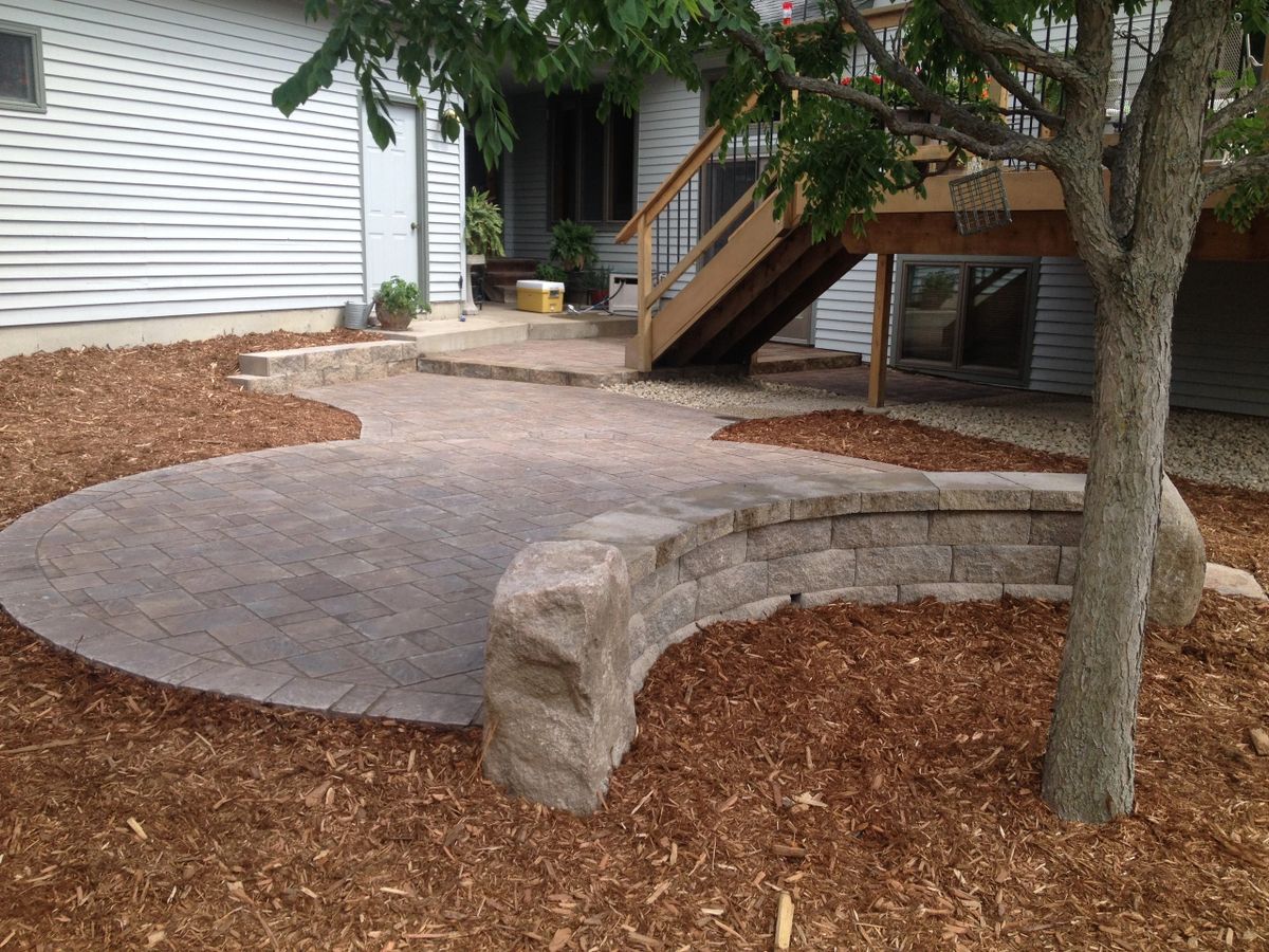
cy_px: 476
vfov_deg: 40.7
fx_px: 1283
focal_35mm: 35
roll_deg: -2.8
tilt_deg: -12.2
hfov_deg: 52.6
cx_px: 634
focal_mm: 4.28
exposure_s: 1/541
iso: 50
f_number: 2.4
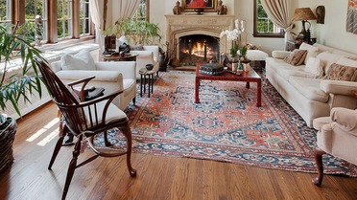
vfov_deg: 39.2
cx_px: 164
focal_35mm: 27
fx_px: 256
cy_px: 12
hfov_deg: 69.8
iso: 200
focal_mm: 15
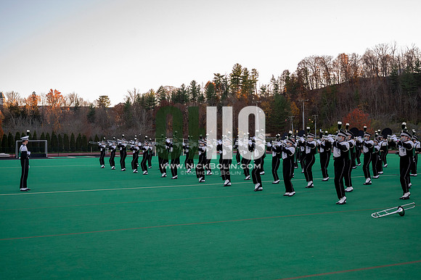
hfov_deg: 44.5
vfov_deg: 30.5
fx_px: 514
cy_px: 140
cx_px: 210
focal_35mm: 44
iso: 2000
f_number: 4
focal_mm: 44
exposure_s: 1/2000
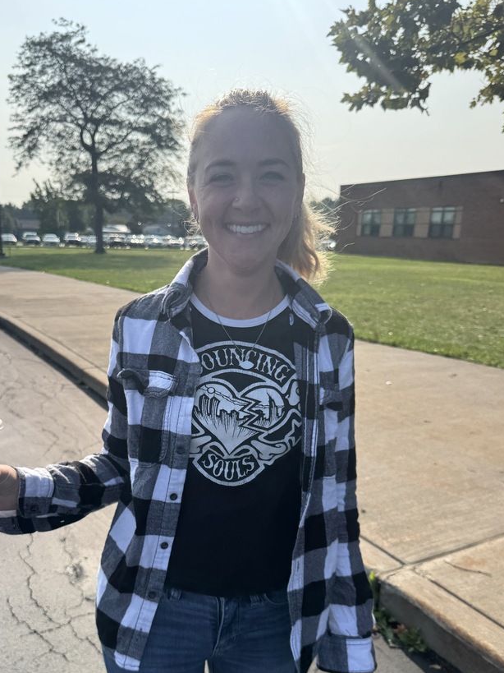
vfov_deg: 59.4
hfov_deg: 46.6
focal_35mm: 30
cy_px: 412
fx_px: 583
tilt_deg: -15.2
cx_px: 210
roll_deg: -1.9
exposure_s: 1/3802
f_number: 1.78
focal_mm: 6.76
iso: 80
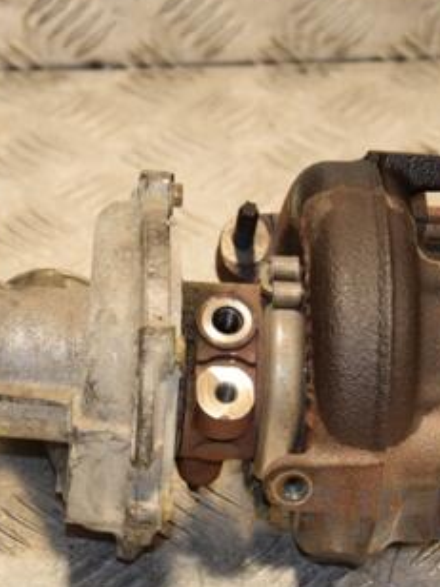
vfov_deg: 12.1
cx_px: 246
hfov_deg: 9.1
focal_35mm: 163
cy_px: 261
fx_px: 2762
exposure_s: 1/160
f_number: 5
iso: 800
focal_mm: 58
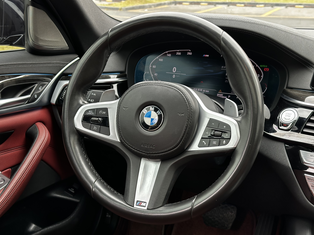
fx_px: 444
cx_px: 154
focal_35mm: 49
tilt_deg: -16.5
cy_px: 118
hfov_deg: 38.9
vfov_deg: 29.7
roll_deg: -1.3
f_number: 1.78
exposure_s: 1/49
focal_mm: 6.86
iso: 125
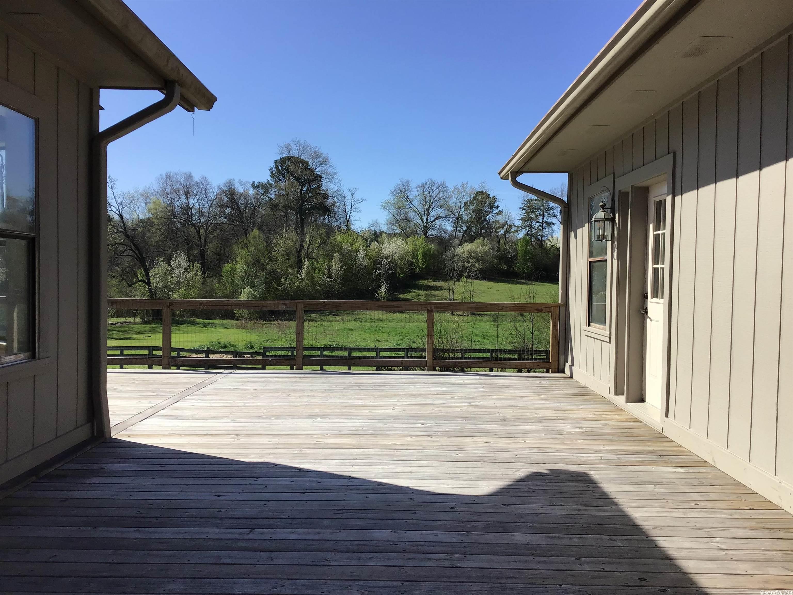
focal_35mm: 31
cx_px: 396
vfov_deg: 45.4
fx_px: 710
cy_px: 298
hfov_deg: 58.4
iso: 25
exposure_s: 1/1274
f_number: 2.4
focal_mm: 3.3
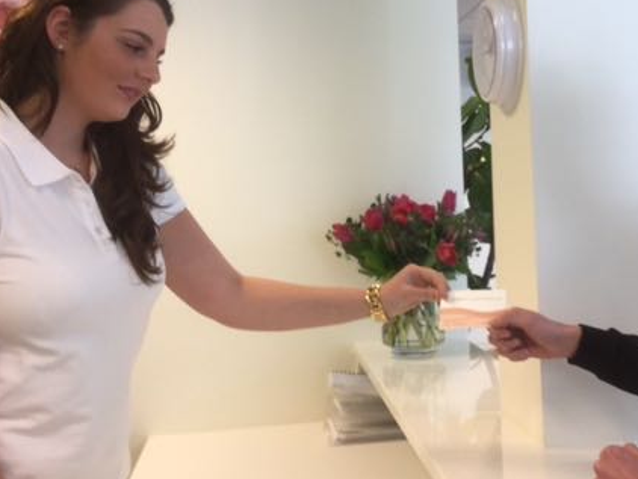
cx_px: 407
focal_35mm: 47
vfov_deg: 30.7
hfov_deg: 40.1
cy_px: 169
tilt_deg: +0.5
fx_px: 867
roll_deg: +3.3
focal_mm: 3.3
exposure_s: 1/30
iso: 40
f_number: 2.4
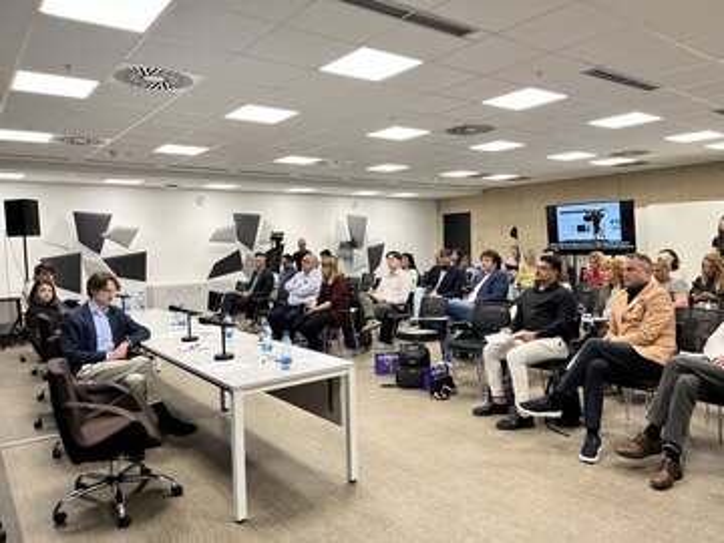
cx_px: 362
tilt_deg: -2.8
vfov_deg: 53.1
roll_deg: +0.7
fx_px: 544
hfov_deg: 67.3
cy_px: 272
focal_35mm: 26
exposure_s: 1/121
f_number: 1.6
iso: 125
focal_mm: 5.1
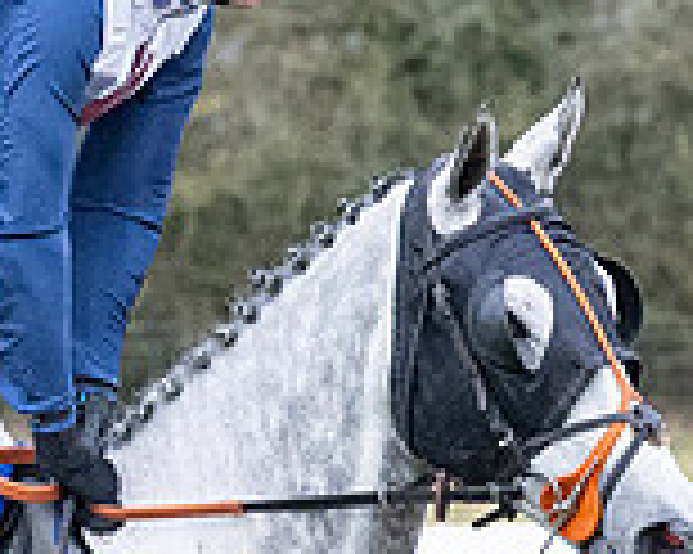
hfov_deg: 2.3
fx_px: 17464
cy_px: 1055
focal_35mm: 852
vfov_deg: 1.8
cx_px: 393
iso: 1600
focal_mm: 101
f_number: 4
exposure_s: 1/1000
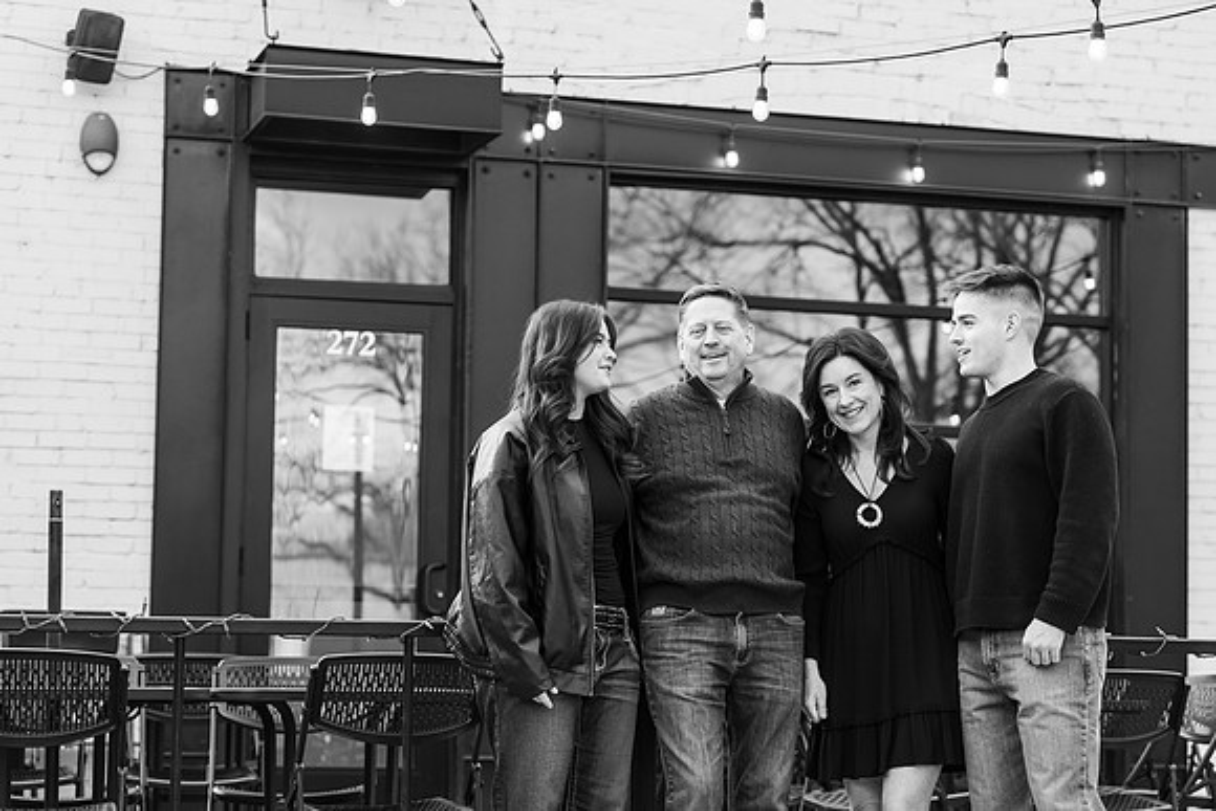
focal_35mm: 87
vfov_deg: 15.7
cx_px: 608
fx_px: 2939
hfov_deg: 23.4
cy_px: 406
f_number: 4
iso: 640
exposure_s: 1/125
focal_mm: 87
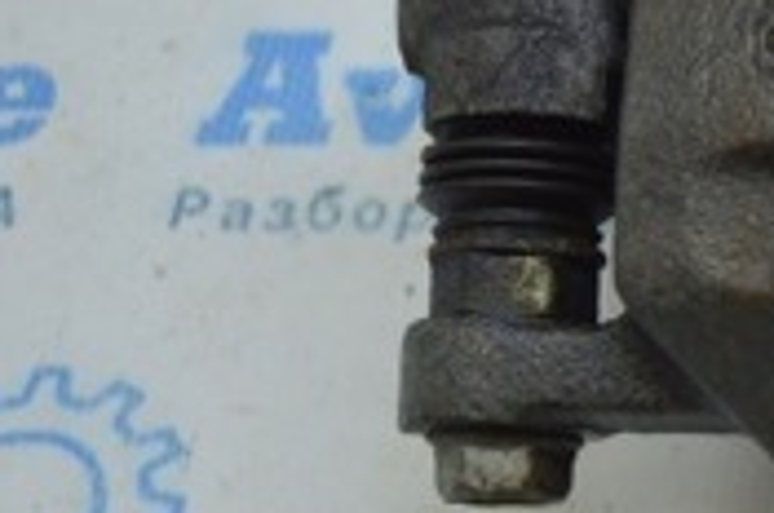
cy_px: 153
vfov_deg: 9.5
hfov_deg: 13.5
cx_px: 1159
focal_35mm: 143
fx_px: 3069
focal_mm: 26
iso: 400
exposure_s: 1/100
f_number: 4
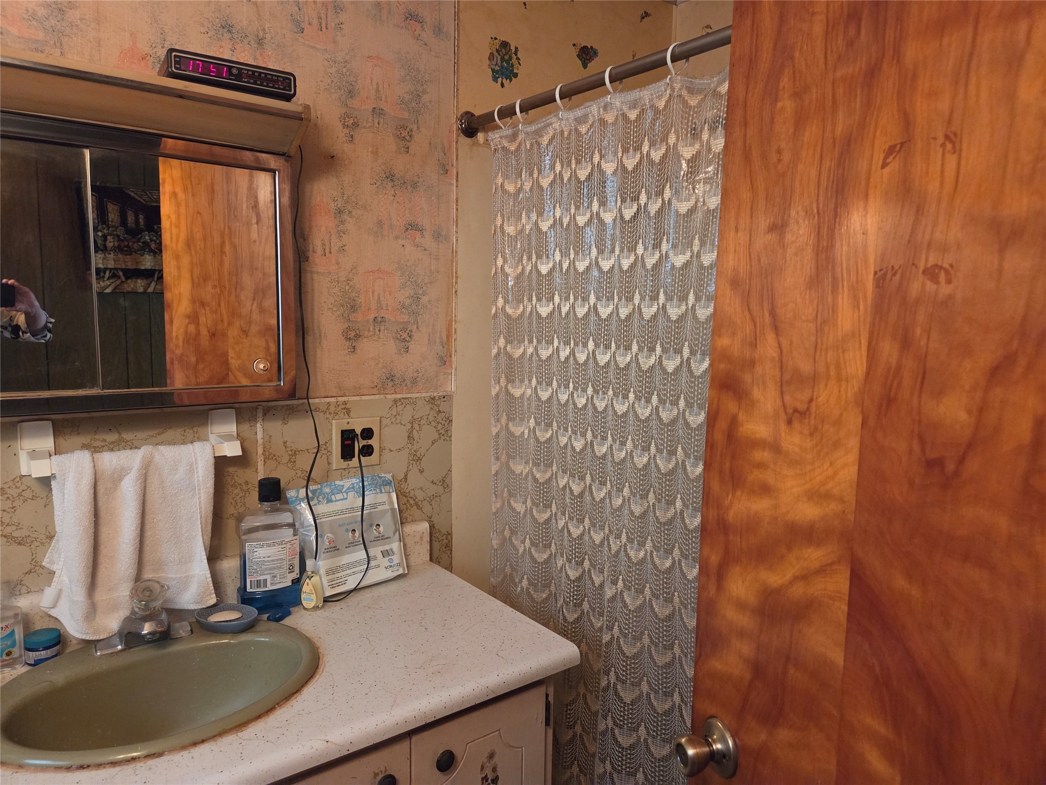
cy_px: 392
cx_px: 523
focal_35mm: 23
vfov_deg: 58.9
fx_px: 695
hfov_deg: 73.9
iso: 1250
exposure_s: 1/120
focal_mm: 5.4
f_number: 1.8
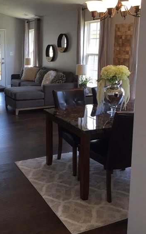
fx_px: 268
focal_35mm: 42
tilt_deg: -10.2
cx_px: 30
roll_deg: -0.2
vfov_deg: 47.0
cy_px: 97
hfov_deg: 29.8
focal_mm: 4.15
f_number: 2.2
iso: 50
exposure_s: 1/120
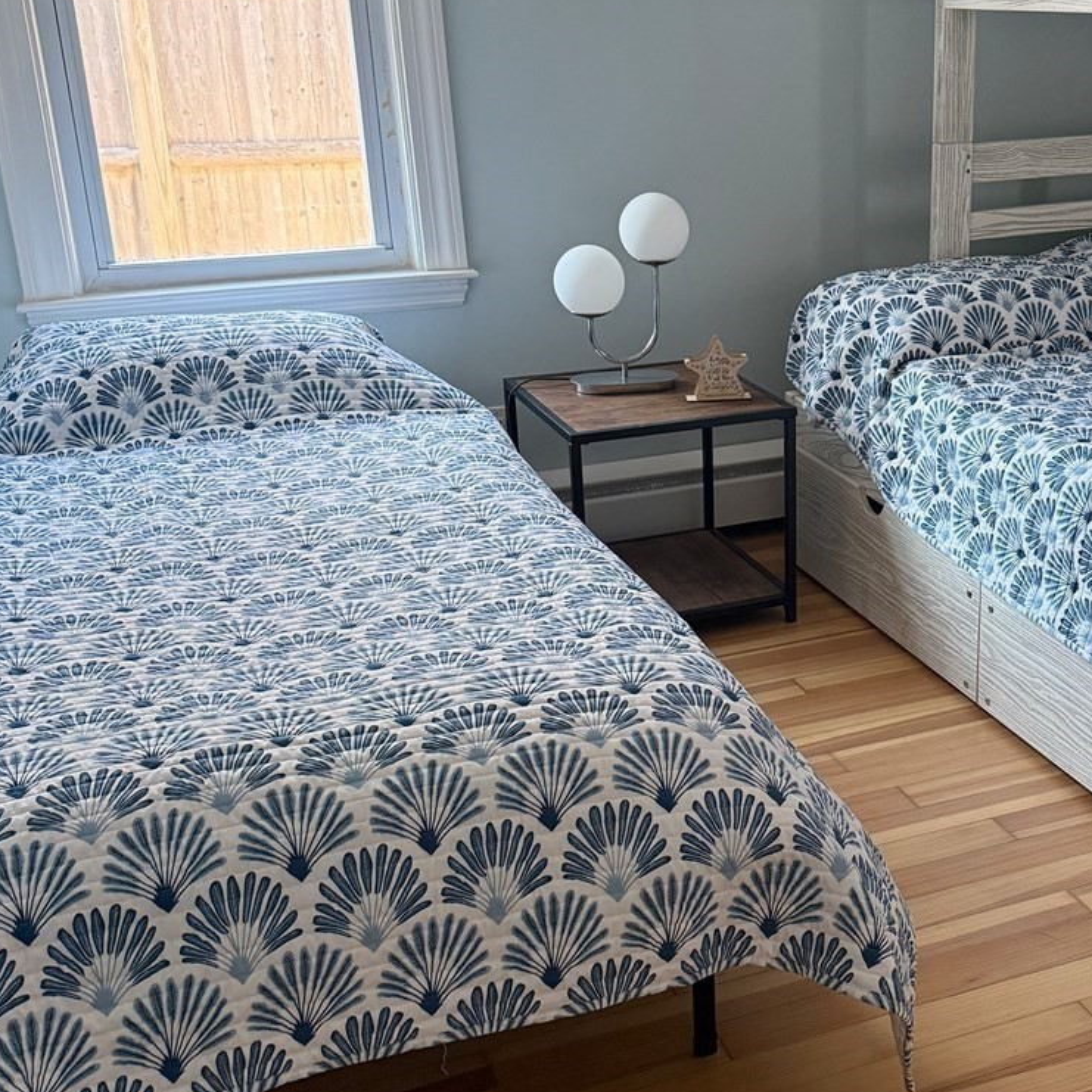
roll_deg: +0.5
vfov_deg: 38.3
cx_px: 793
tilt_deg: -20.0
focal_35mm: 44
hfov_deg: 37.6
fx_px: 1570
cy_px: 595
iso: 400
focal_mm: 6.76
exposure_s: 1/60
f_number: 1.78
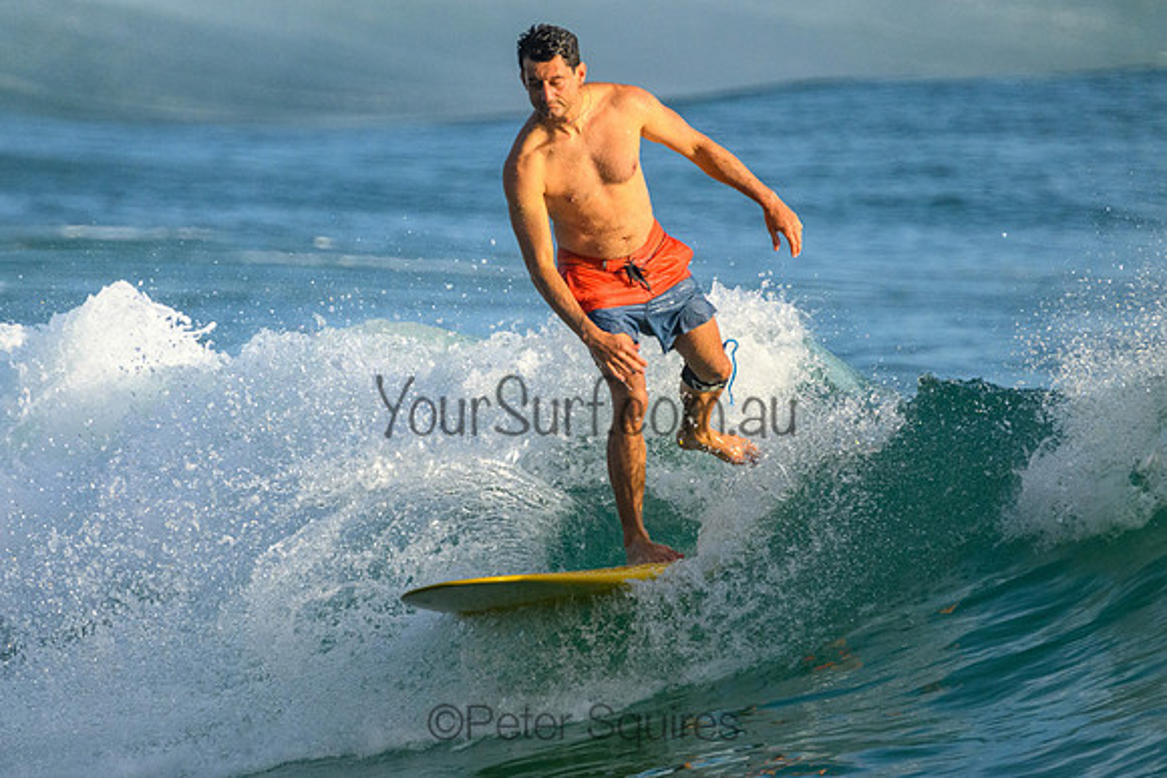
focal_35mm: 1083
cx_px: 383
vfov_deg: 1.3
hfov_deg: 1.9
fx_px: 35123
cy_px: 414
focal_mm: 800
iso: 2200
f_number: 11
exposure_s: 1/2000
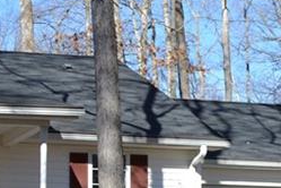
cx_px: -80
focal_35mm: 111
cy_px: 206
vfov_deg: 12.1
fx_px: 866
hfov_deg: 17.3
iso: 100
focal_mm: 18
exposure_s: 1/200
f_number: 7.1
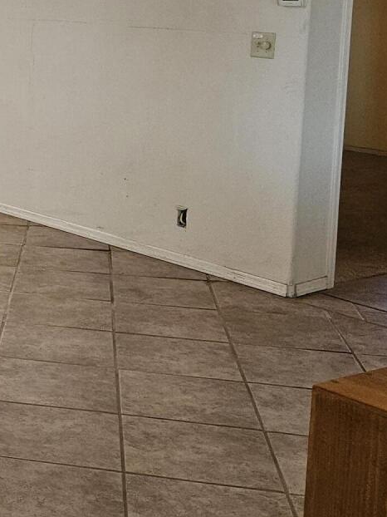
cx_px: -168
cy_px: 106
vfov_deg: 25.9
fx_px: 1104
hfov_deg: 18.0
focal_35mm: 74
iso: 250
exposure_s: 1/120
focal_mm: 5.4
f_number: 1.8
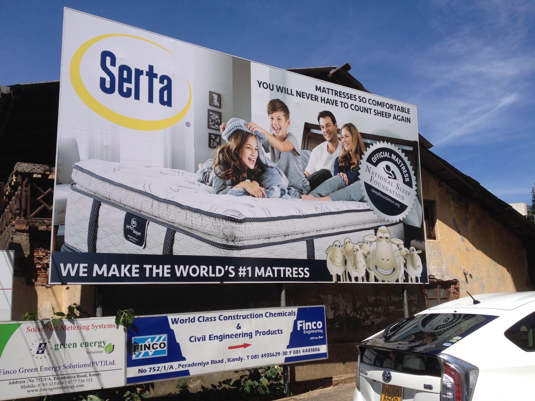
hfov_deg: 52.6
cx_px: 268
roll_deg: +0.0
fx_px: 541
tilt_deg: +5.8
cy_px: 200
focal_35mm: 35
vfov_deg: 40.7
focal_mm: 4.28
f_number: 2.4
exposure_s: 1/2304
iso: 50
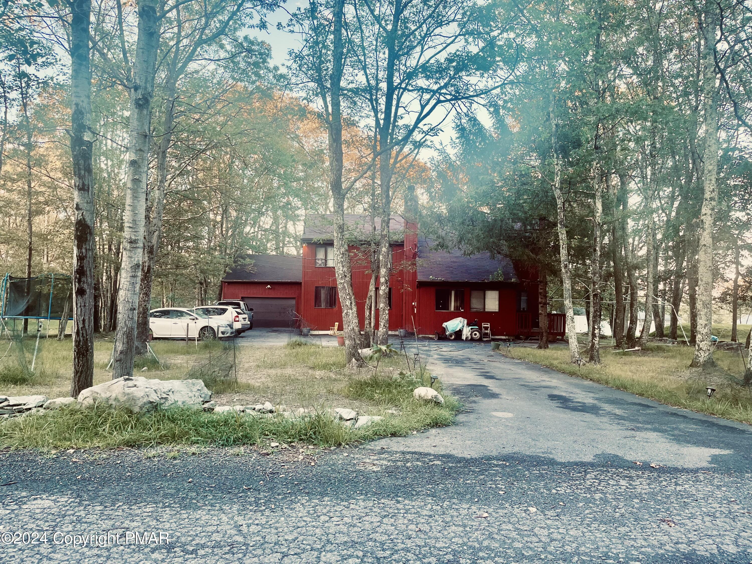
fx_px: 565
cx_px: 376
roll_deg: -0.7
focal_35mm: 26
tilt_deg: +0.2
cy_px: 282
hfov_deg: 67.3
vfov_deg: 53.1
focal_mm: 5.1
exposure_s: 1/121
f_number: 1.6
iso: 80
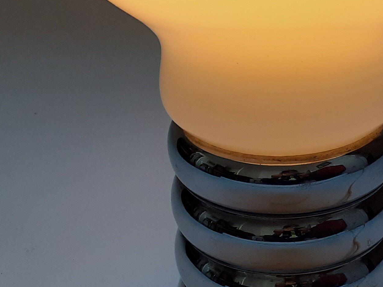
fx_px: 985
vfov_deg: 16.3
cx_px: 296
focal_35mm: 89
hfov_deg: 21.8
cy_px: 9
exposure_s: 1/100
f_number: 1.9
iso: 50
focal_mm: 3.6
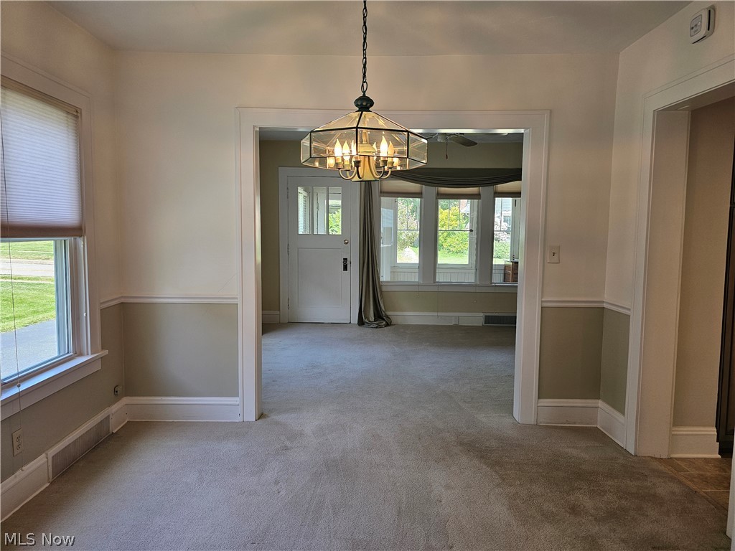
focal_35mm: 23
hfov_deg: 73.9
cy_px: 276
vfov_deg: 58.9
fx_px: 488
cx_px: 368
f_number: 1.7
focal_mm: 6.3
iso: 80
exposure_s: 1/120
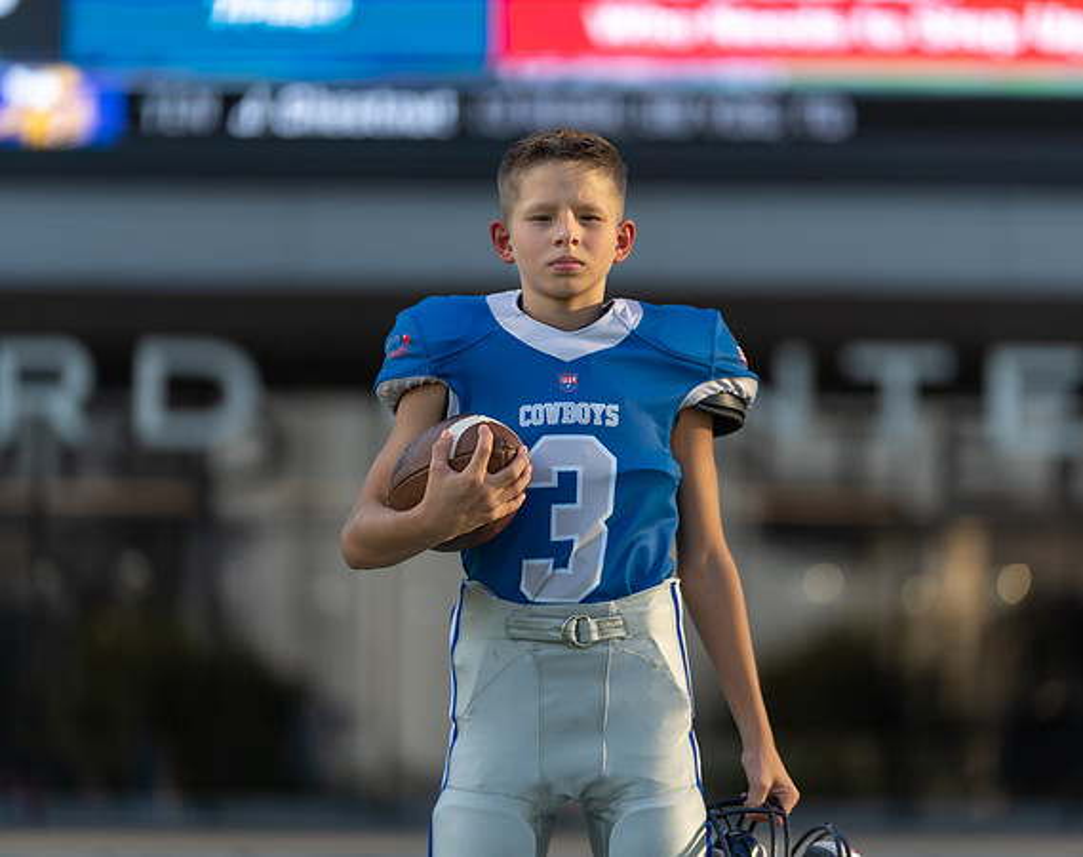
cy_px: 416
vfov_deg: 8.5
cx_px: 589
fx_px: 5760
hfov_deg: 10.7
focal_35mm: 180
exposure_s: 1/640
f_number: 2.8
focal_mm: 155
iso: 100
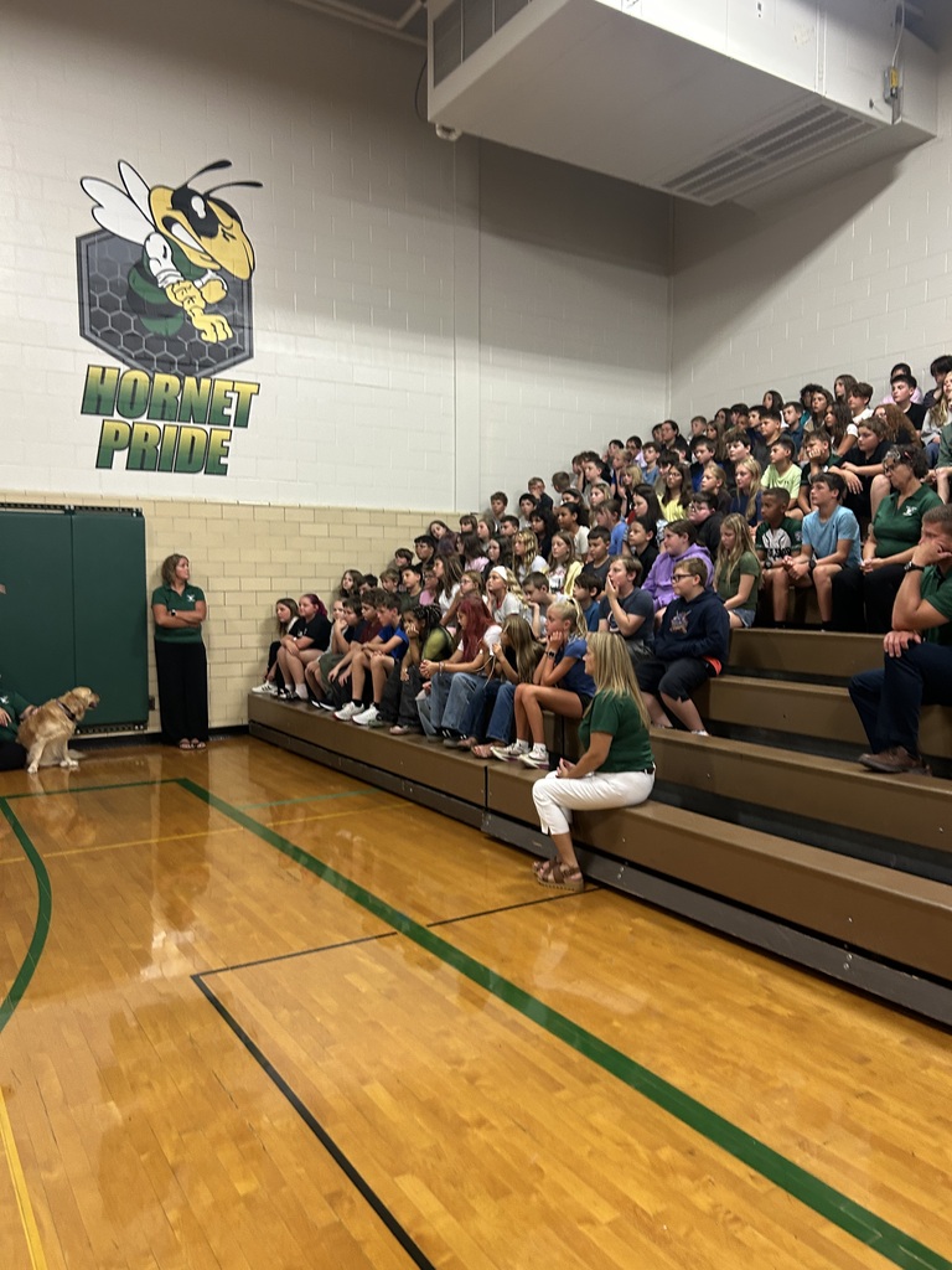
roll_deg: -2.1
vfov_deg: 67.3
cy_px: 635
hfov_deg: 53.1
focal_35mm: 26
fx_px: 953
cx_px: 476
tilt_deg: -2.0
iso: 160
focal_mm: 5.7
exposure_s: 1/60
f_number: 1.5
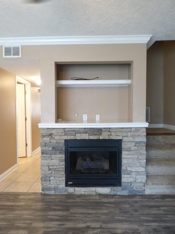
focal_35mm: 20
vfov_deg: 81.7
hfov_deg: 66.0
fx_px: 135
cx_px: 88
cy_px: 117
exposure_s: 1/30
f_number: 2.8
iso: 800
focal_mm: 3.58
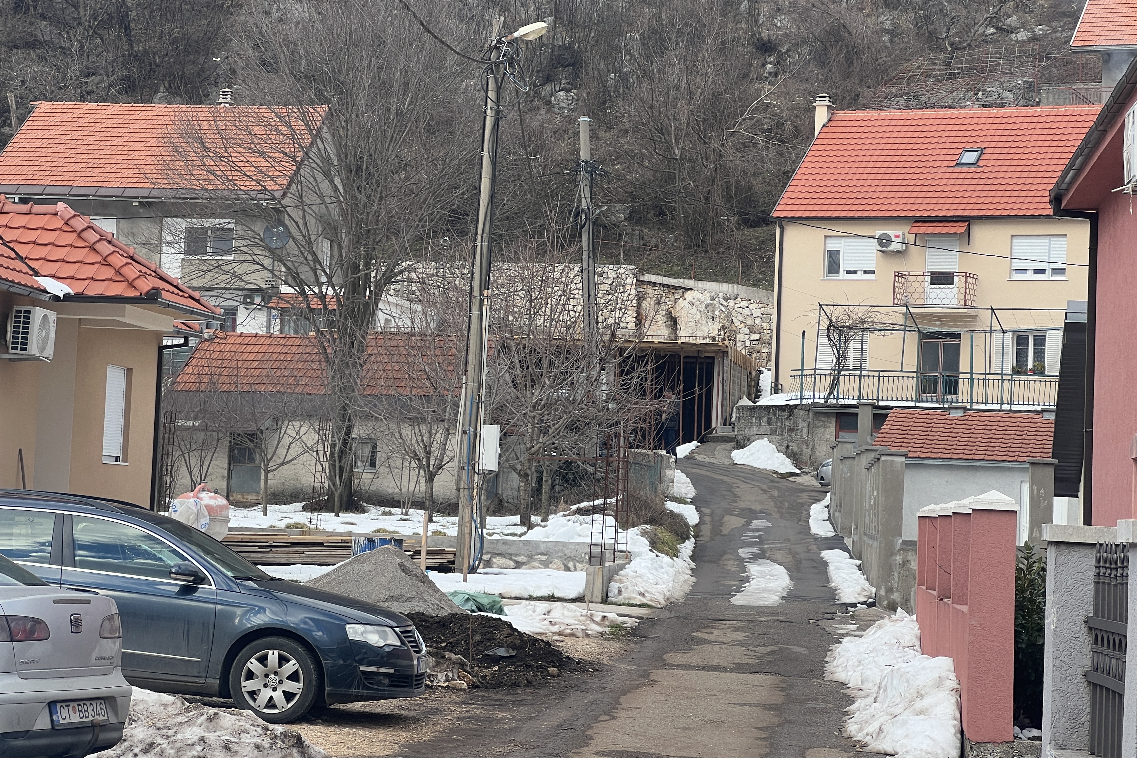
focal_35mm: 90
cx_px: 501
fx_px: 2842
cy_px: 331
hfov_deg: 22.6
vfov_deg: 15.2
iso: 32
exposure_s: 1/173
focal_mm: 9
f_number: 2.8
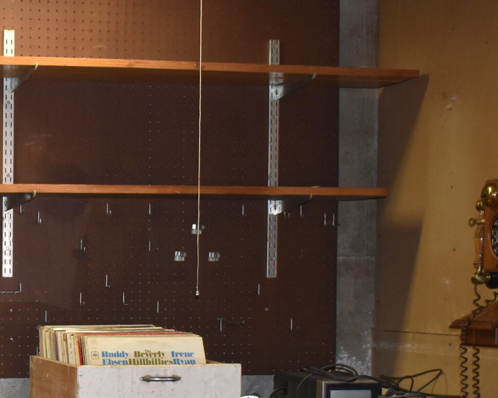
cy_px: 364
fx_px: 1459
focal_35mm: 99
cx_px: -103
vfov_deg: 15.4
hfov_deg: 18.4
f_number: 3.8
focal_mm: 24
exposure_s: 1/60
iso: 800
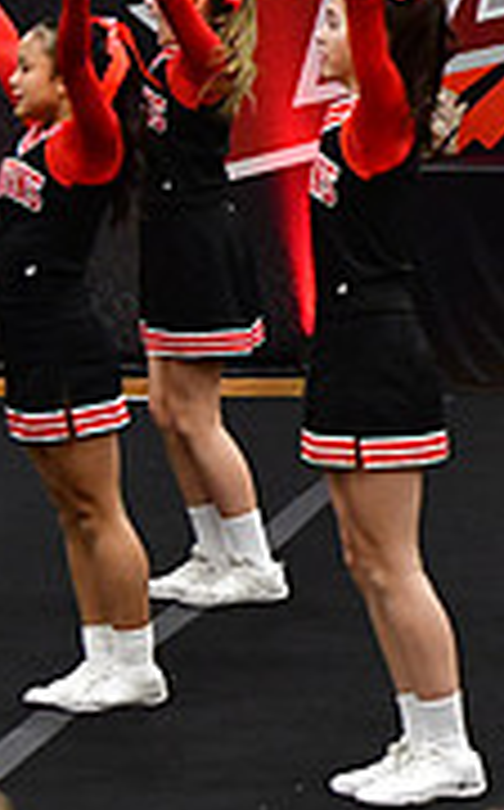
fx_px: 7606
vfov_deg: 6.1
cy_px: 227
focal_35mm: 345
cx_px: 1238
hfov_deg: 3.7
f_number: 3.5
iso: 4000
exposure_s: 1/500
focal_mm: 70
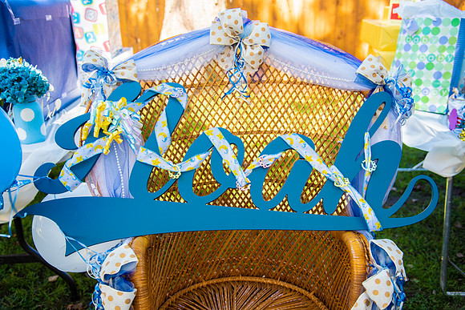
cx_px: 232
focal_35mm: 38
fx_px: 491
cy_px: 155
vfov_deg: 35.1
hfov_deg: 50.7
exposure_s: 1/160
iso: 125
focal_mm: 38
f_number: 4
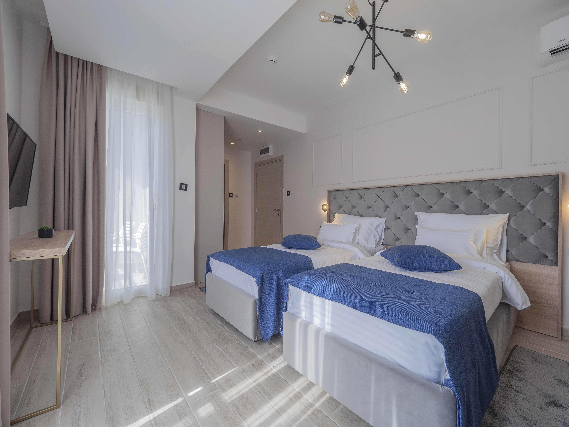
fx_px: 247
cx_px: 284
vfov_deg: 81.7
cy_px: 214
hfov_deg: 98.2
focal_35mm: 15
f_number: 5.6
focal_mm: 7
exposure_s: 1/25
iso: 100
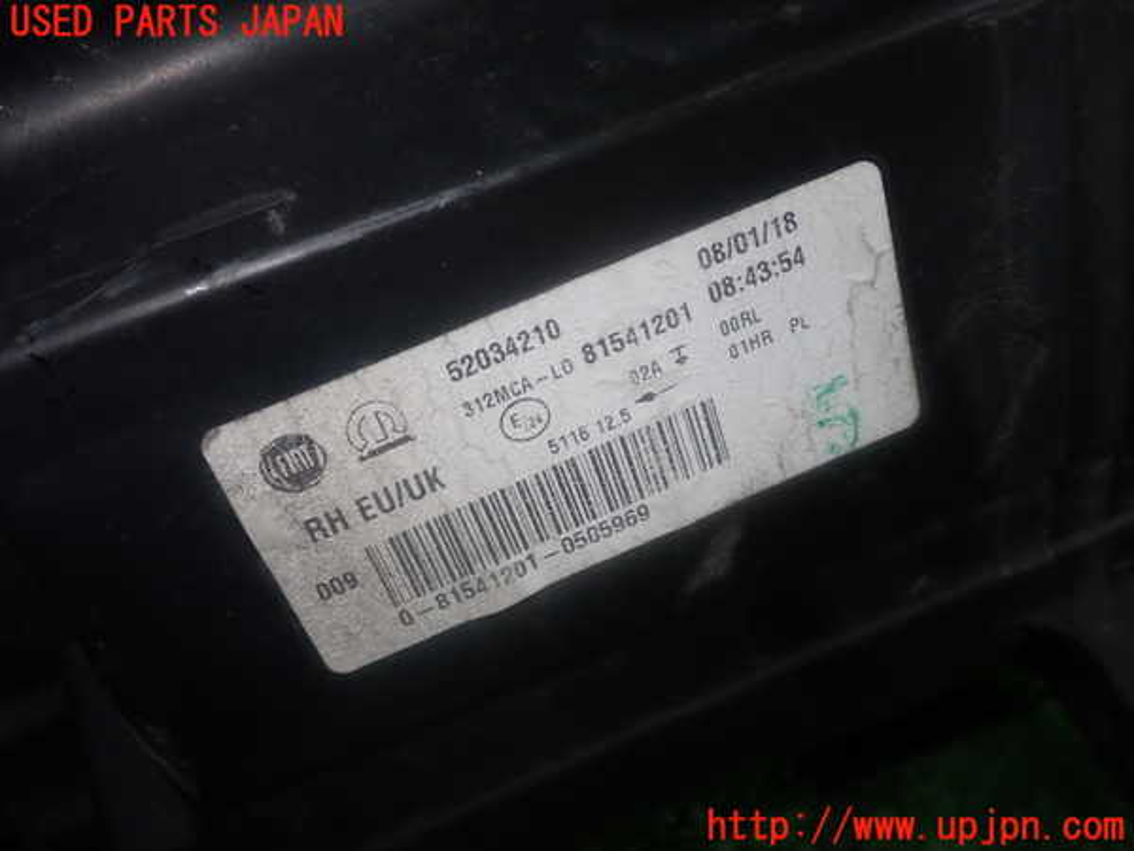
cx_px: 567
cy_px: 426
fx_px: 1179
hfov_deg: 51.4
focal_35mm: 36
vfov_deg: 39.7
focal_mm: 6.37
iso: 200
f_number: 7.1
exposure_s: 1/40
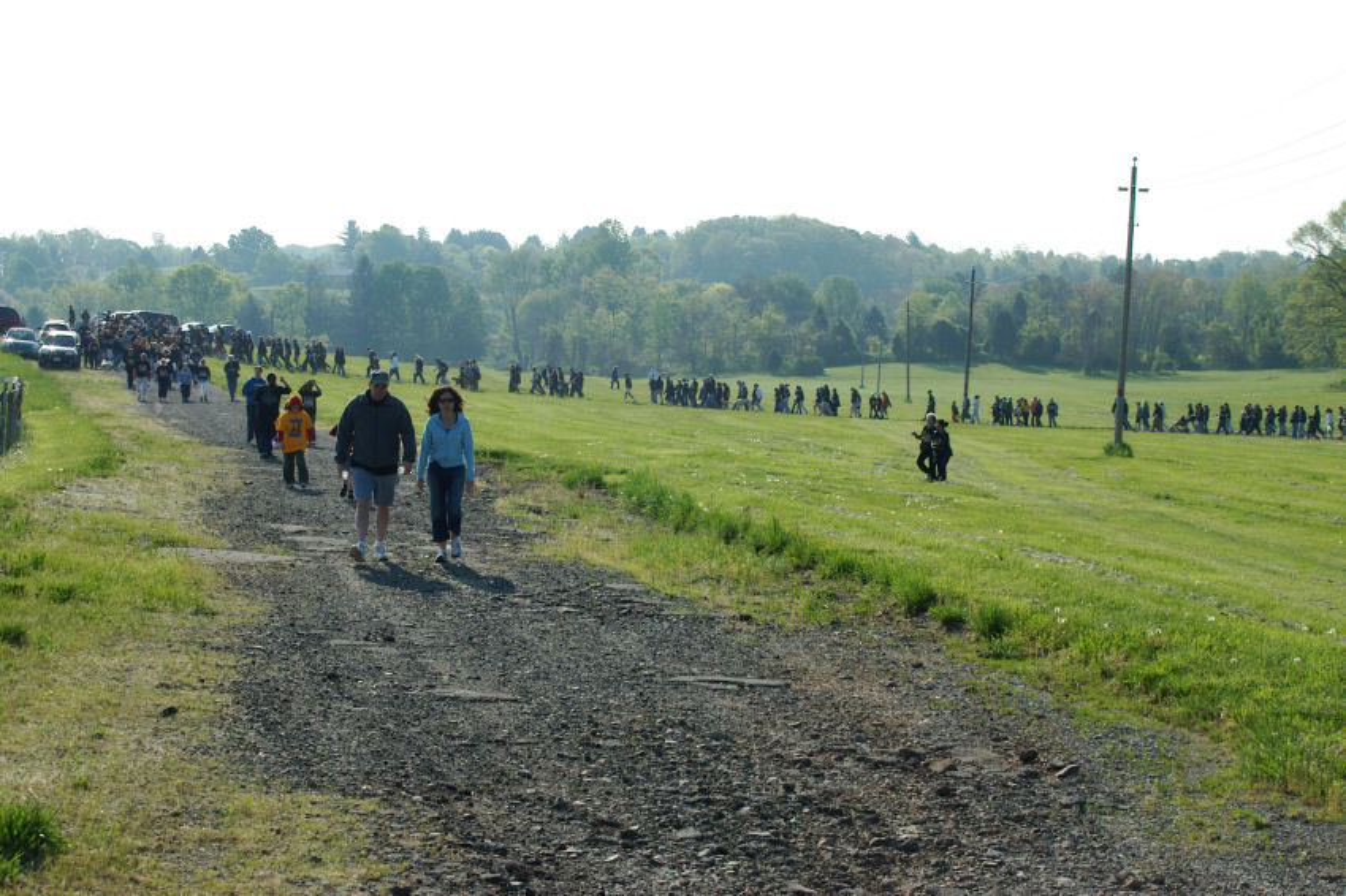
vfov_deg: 18.9
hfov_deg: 28.1
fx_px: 2691
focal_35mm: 72
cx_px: 673
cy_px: 448
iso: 200
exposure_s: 1/500
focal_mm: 48
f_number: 9.5
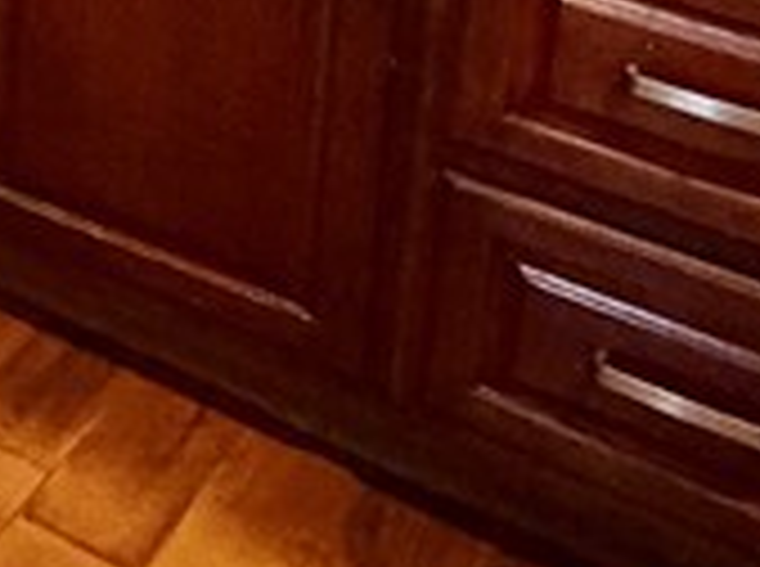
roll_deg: -1.1
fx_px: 1862
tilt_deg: -6.2
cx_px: -935
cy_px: -662
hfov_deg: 15.6
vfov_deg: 13.9
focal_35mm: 85
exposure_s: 1/40
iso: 1000
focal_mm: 2.22
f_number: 2.2
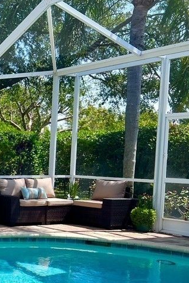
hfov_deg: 19.7
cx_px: -111
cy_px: 186
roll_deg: -0.7
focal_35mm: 58
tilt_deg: -3.9
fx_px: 457
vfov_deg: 34.2
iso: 50
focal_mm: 5.7
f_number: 1.5
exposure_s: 1/2045
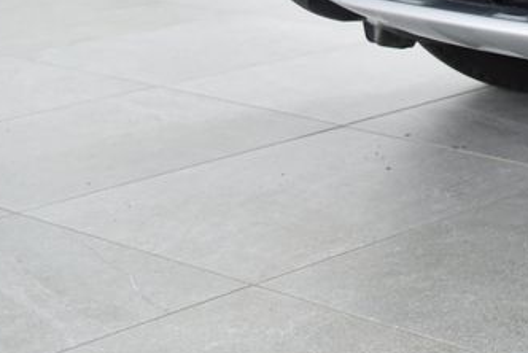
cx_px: 943
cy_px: -216
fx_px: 1527
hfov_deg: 16.5
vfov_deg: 12.4
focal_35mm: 104
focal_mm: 27
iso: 1250
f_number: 4
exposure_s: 1/200
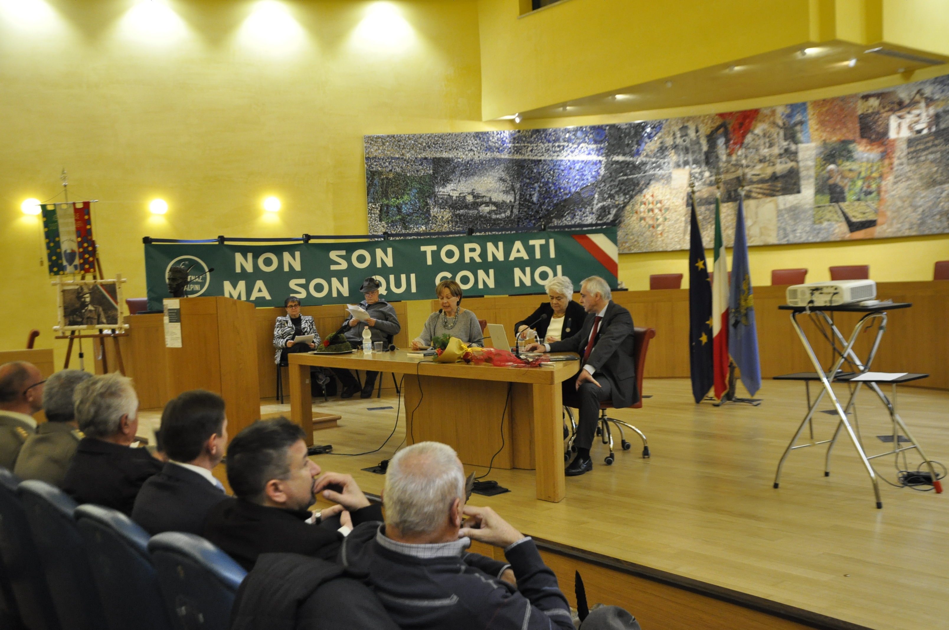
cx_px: 474
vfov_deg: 35.4
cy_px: 315
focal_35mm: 38
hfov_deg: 51.3
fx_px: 987
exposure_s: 1/30
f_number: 4
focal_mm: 25
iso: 1400
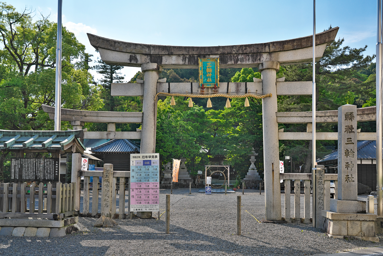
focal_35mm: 35
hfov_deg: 54.4
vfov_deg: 37.9
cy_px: 128
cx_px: 192
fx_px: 372
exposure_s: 1/1000
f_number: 7.1
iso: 200
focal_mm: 35
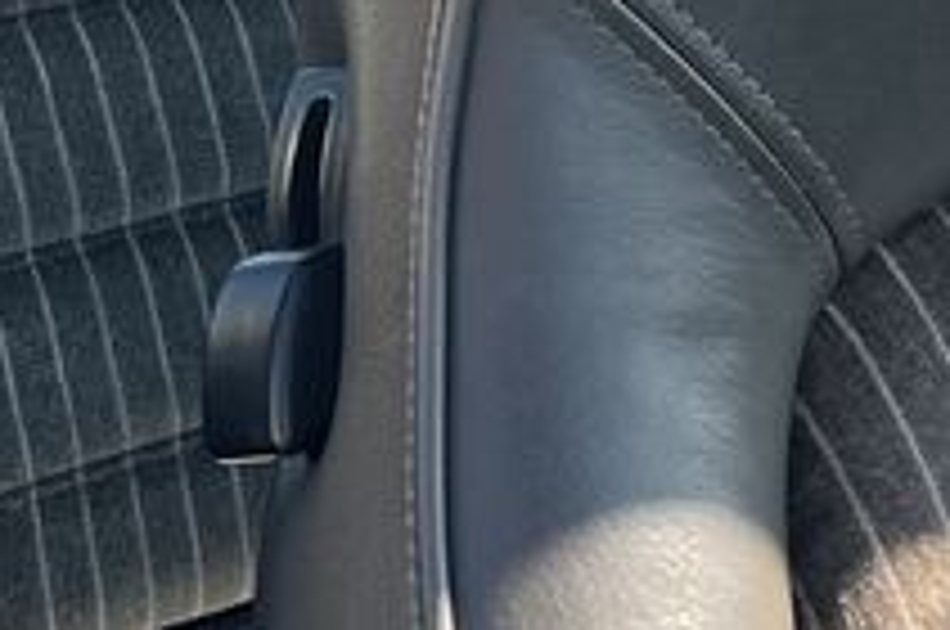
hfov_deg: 12.4
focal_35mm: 154
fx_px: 4058
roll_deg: -1.7
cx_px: 1603
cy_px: 500
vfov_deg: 8.9
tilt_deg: -24.4
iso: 50
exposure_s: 1/646
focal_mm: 5.7
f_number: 1.5
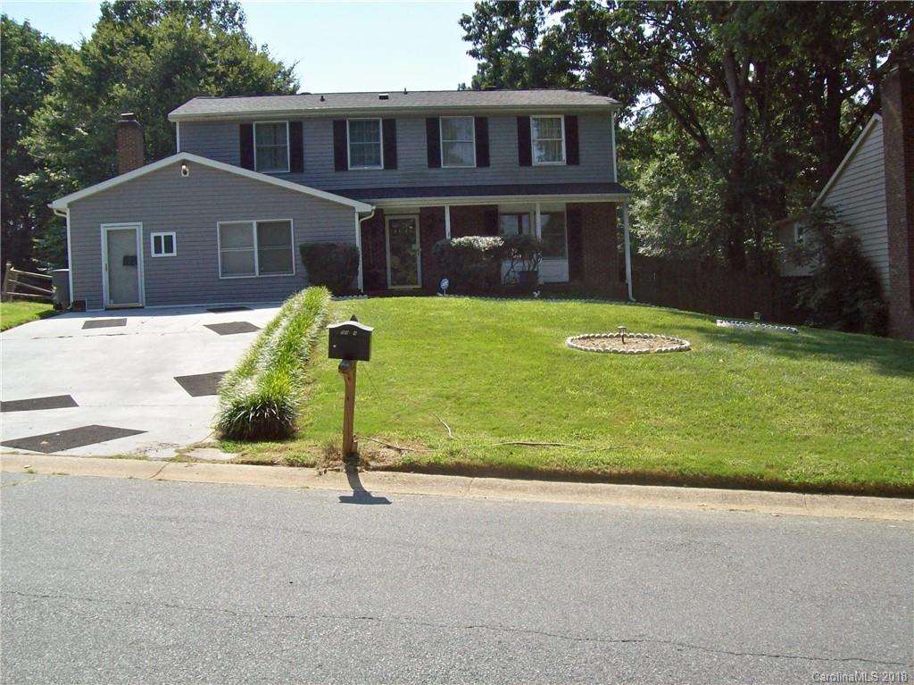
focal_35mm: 36
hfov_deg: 51.4
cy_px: 342
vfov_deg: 39.6
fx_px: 950
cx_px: 457
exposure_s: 1/462
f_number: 4.8
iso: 80
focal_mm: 6
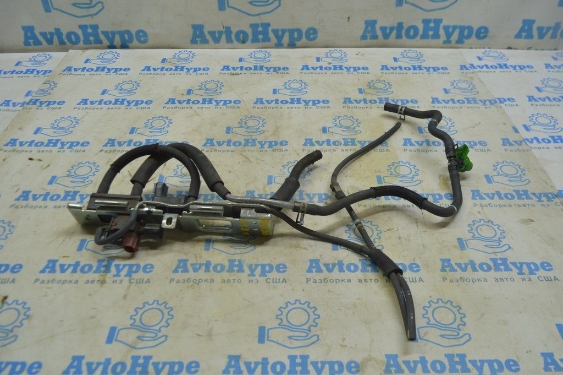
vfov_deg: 39.9
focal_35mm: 33
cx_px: 282
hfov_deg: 57.3
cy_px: 188
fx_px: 516
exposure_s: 1/40
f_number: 5.6
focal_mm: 22
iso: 400
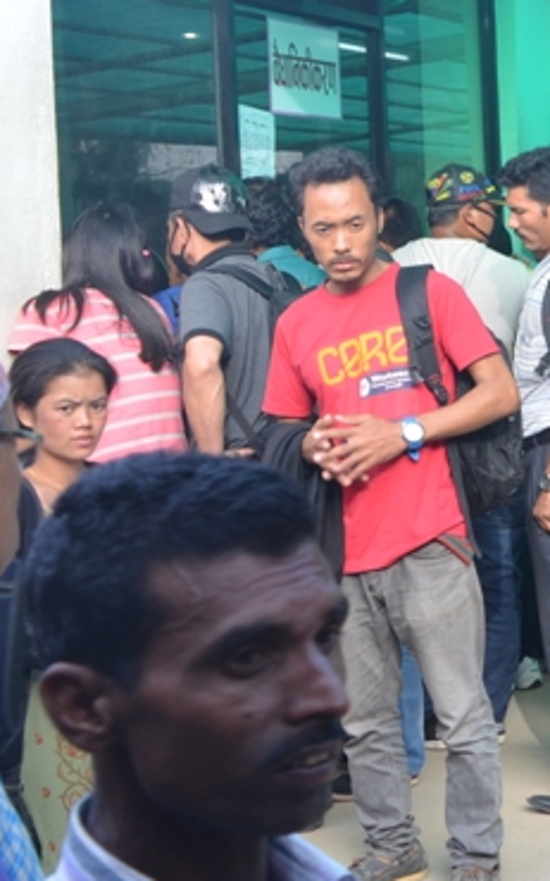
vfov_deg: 27.1
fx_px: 1824
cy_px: 360
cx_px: 1086
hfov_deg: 14.4
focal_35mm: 76
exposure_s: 1/60
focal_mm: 18
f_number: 5.6
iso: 180
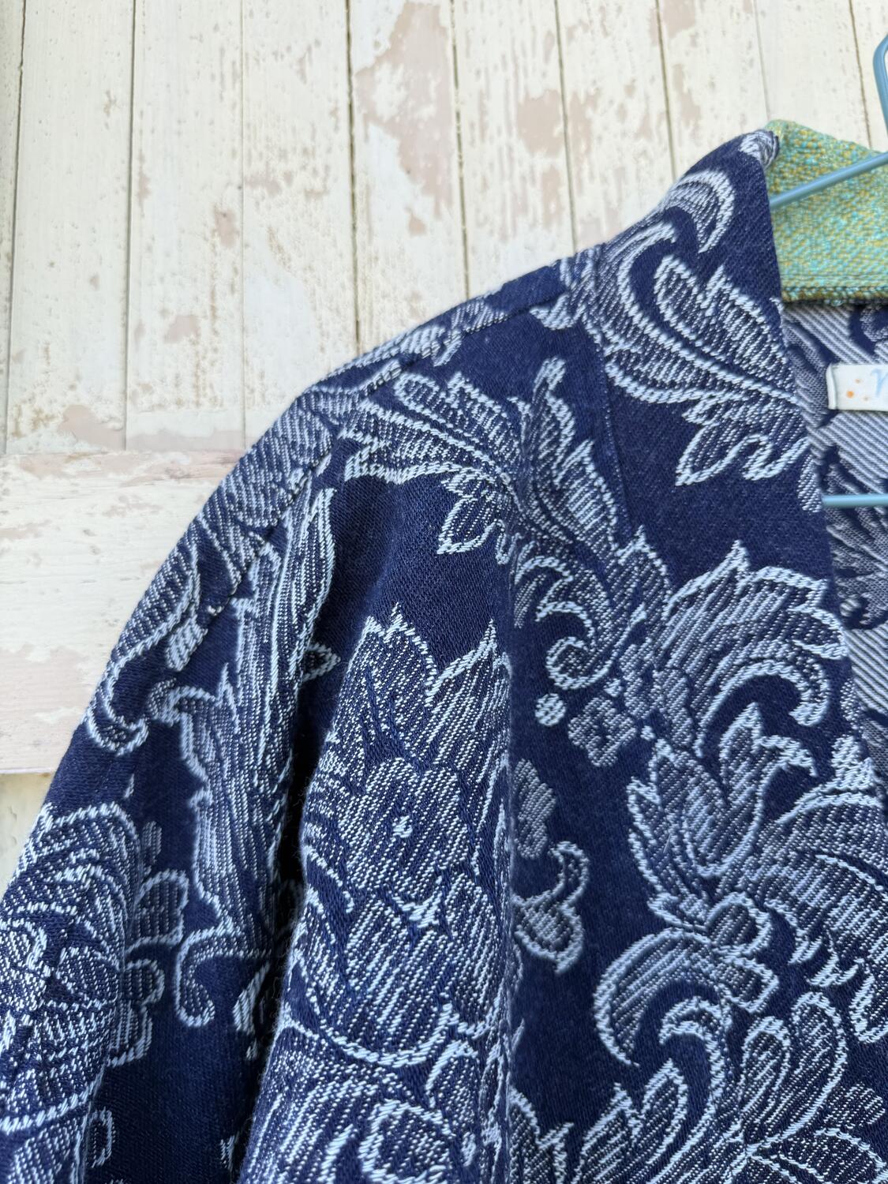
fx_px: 821
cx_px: 444
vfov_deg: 71.6
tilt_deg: +0.8
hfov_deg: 56.8
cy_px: 592
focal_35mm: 24
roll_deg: +2.2
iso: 80
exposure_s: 1/428
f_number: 1.78
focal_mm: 6.76
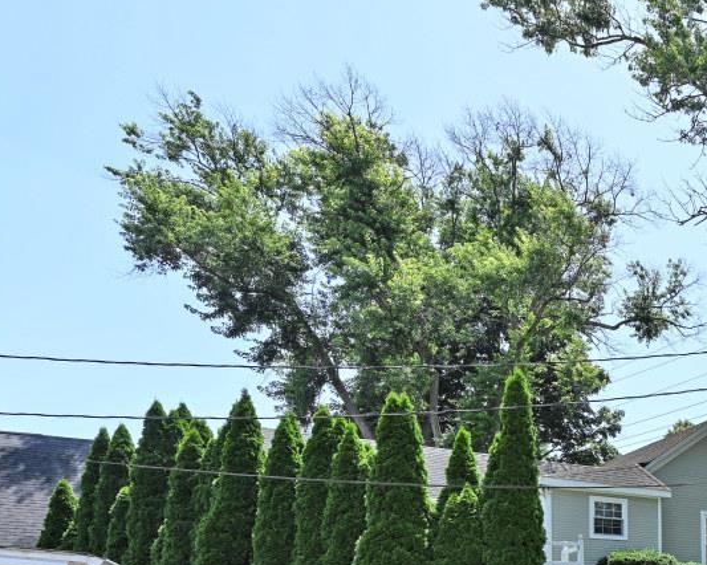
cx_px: 856
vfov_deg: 35.0
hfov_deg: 37.0
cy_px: 609
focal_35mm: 37
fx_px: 774
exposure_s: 1/320
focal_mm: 14
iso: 100
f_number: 6.3
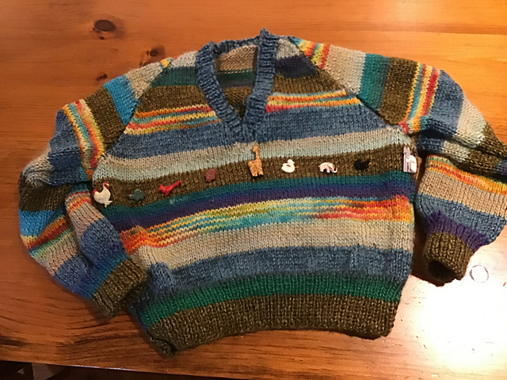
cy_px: 190
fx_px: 454
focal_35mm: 31
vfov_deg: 45.4
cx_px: 254
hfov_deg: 58.4
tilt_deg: -71.2
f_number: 2.4
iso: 250
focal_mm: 3.3
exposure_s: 1/15
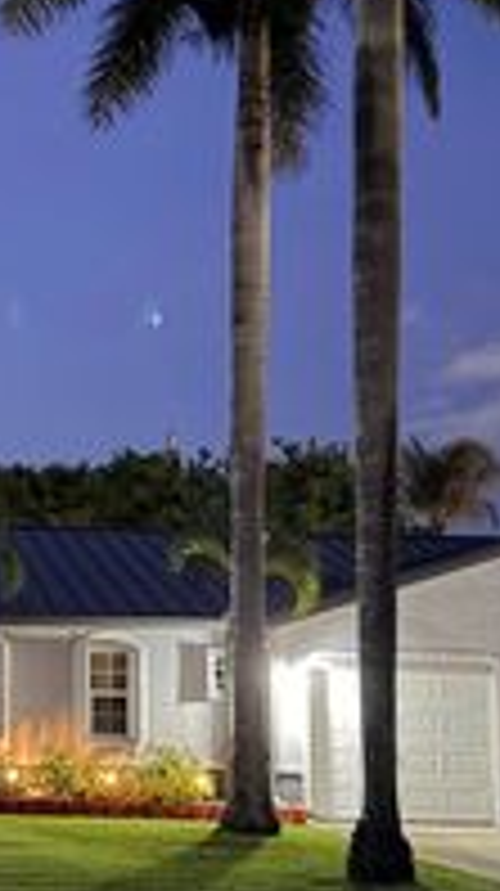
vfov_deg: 31.9
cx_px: -81
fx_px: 1560
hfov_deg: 17.5
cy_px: 488
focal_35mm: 66
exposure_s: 1/5
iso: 1250
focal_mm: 6.76
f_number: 1.78
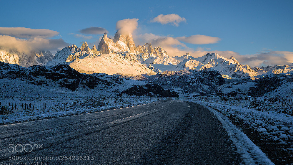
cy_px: 74
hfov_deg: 39.2
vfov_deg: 22.6
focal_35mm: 53
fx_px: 412
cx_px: 145
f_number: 14
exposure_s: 1/8
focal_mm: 50
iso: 64
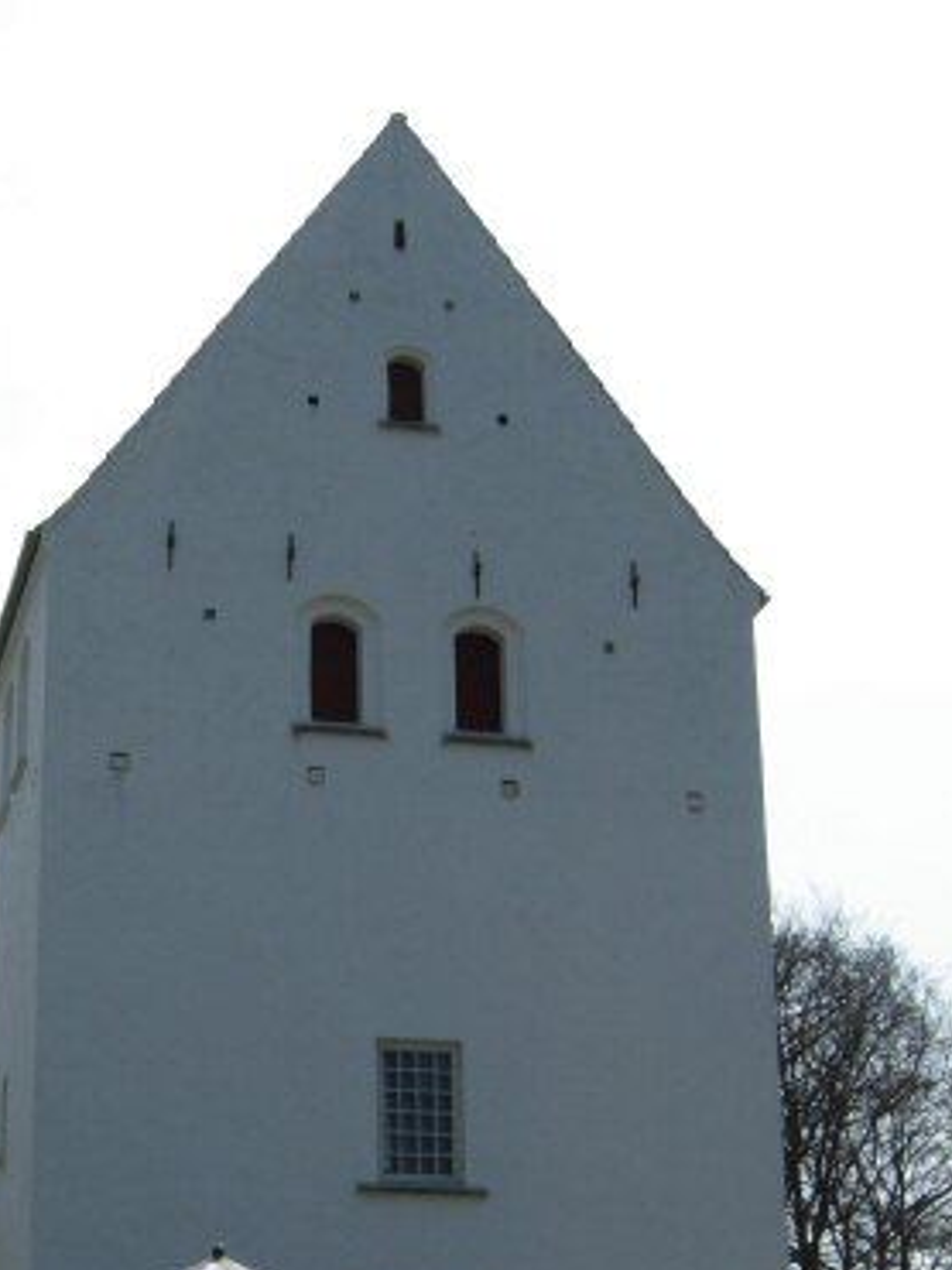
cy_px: 858
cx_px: 300
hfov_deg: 26.4
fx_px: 2018
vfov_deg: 34.6
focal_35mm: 55
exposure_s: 1/430
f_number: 6.8
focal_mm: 7.5
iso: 50
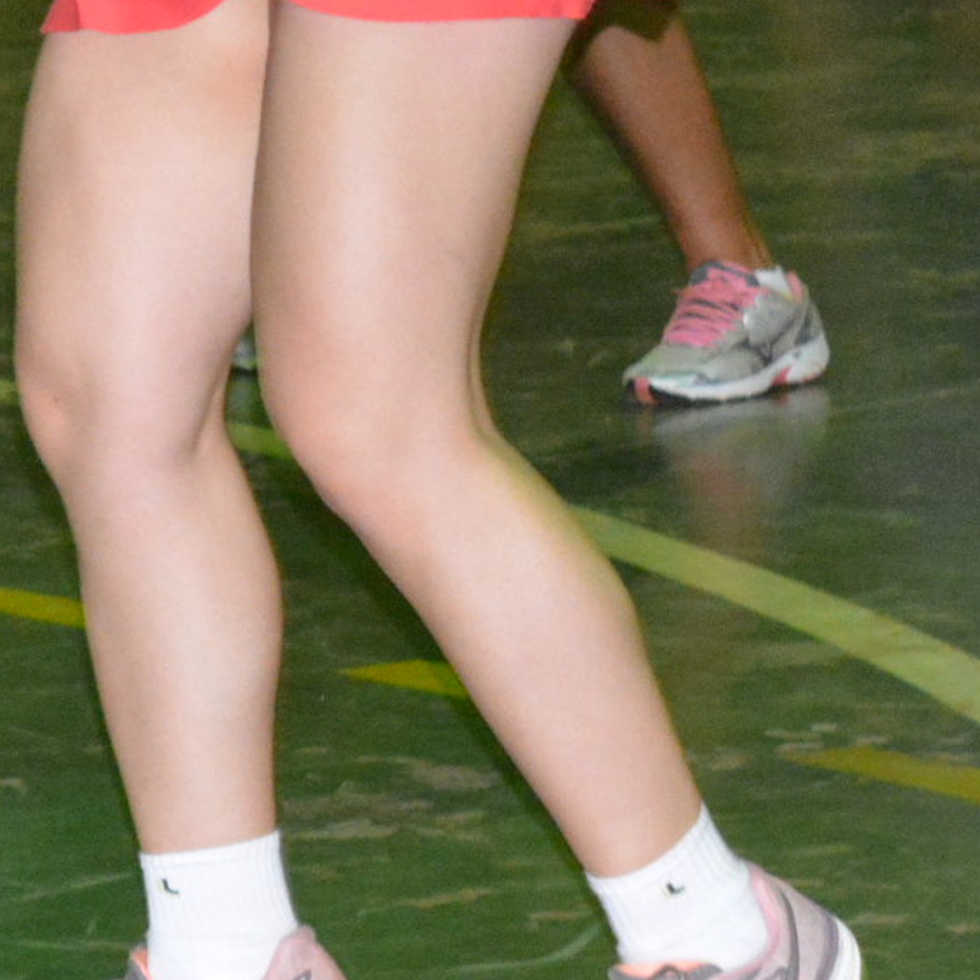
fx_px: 11923
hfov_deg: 4.6
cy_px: -268
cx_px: -1289
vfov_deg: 4.7
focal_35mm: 372
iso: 3200
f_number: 5.6
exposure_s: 1/60
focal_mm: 55
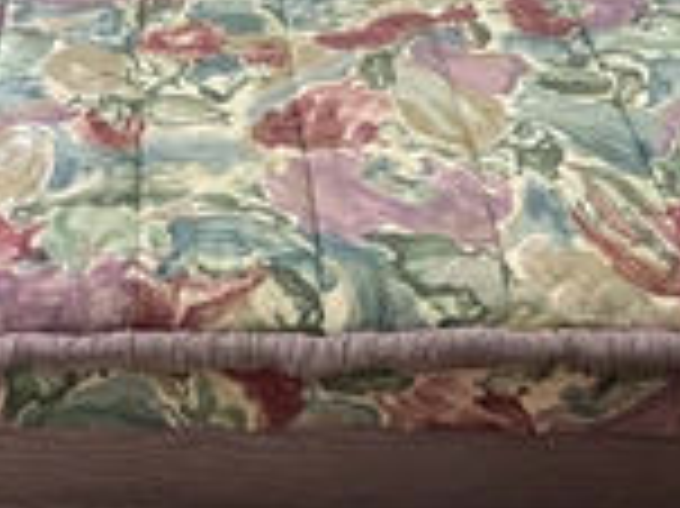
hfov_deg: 24.7
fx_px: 1511
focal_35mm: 77
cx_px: 90
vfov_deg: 19.1
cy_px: 225
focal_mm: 3
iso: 250
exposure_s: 1/60
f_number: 1.8
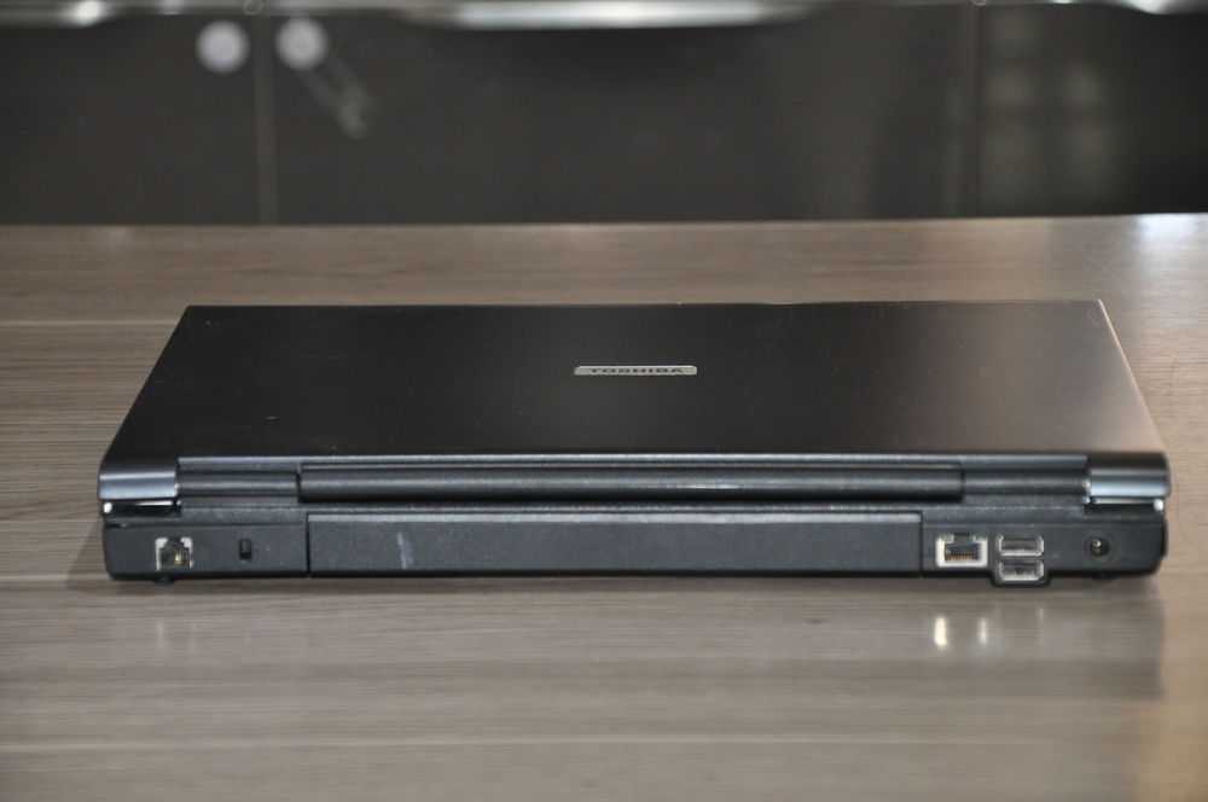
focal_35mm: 120
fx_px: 4021
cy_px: 401
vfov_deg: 11.4
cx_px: 604
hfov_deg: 17.1
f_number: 5.3
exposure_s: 1/60
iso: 800
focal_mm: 80
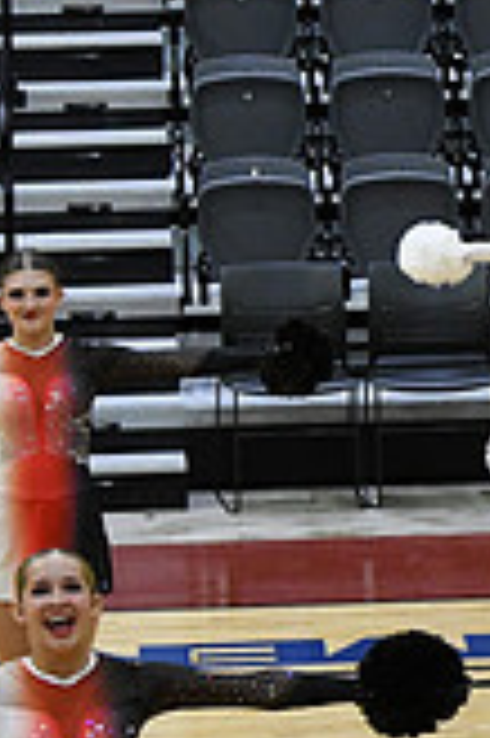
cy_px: 592
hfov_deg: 3.6
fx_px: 7610
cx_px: 1236
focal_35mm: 372
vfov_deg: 5.5
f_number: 4
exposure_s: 1/400
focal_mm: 70
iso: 4000
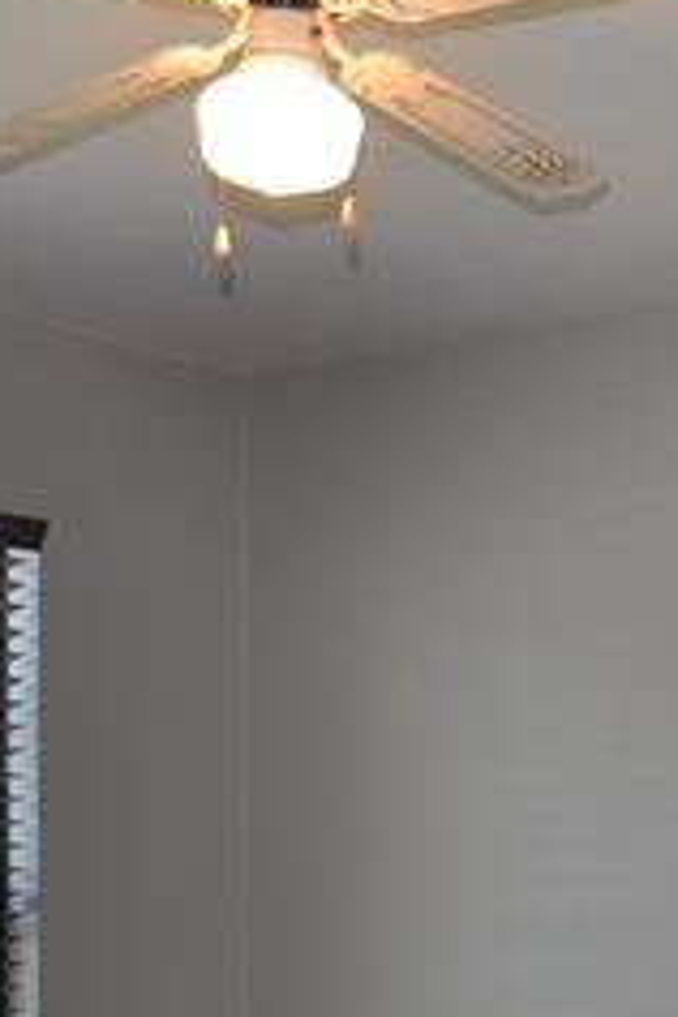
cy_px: 811
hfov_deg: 18.9
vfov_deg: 27.8
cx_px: 596
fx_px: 2010
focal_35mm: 71
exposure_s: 1/125
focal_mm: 11
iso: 200
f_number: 2.8
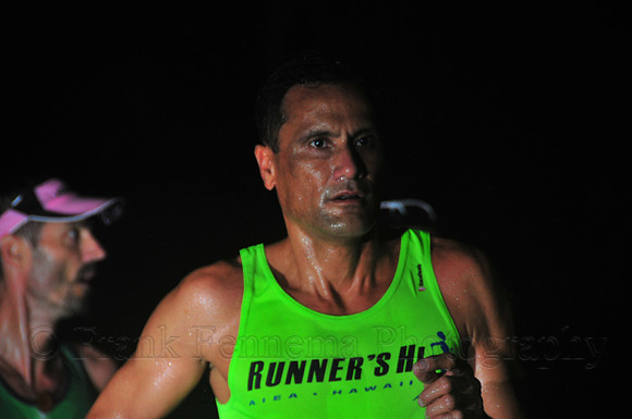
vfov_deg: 4.6
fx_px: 5259
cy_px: 210
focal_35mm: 300
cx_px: 316
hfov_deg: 6.9
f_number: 5.6
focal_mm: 200
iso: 400
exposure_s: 1/250
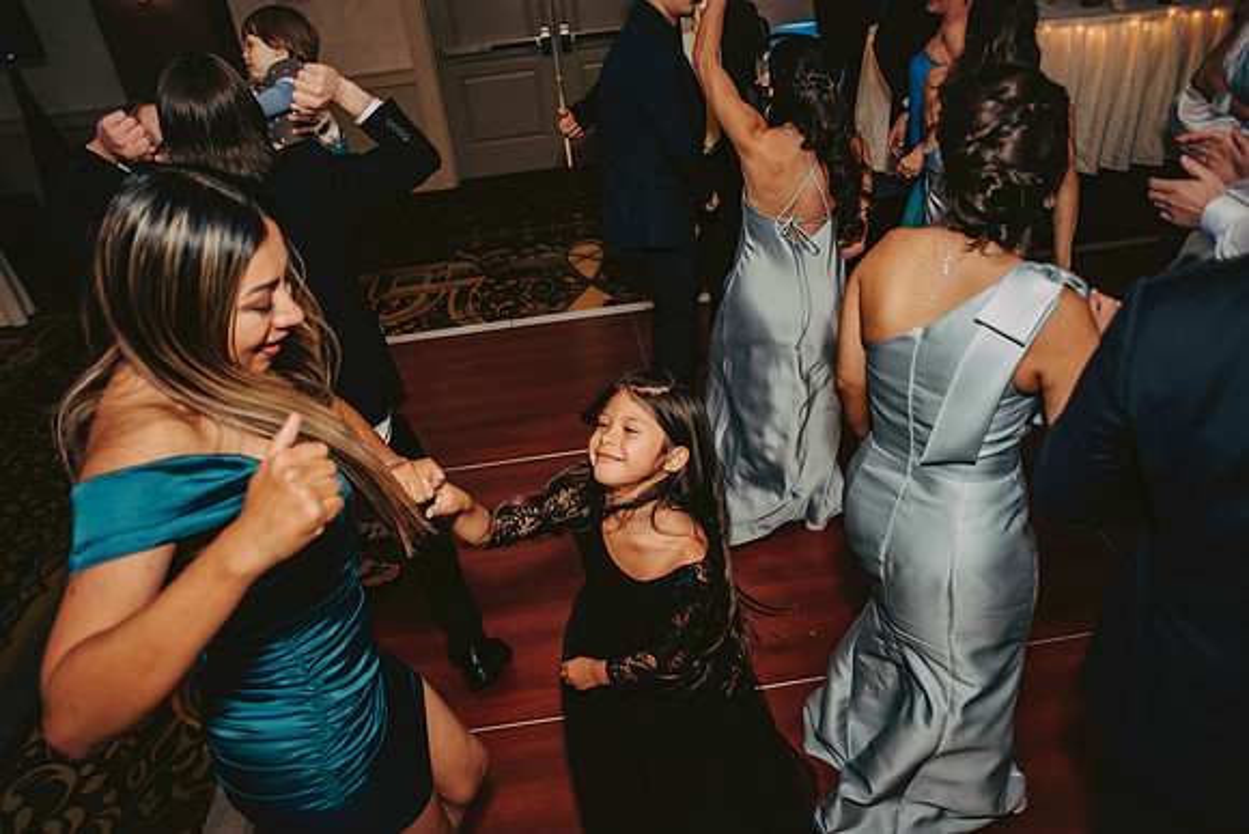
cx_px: 624
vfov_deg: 53.2
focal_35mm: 24
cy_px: 417
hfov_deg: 73.7
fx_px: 833
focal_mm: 24
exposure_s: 1/100
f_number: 2.8
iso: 800
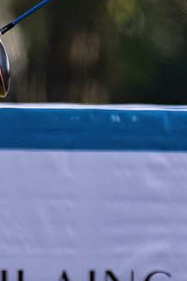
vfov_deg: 0.7
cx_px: 291
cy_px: 176
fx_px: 22721
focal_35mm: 2910
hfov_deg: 0.5
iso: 1400
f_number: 8
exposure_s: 1/2500
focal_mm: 650
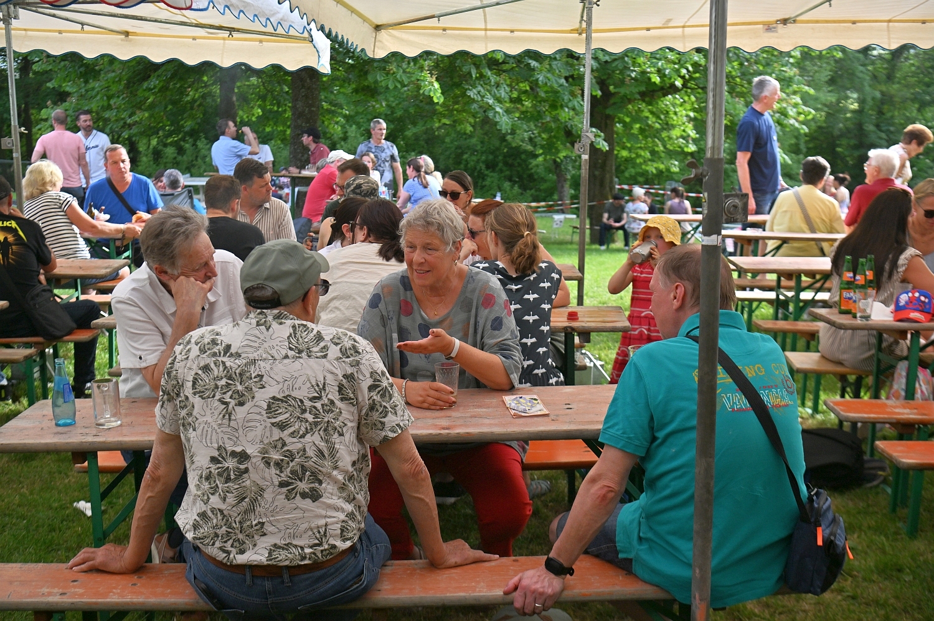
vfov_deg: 30.5
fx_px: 1141
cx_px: 467
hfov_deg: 44.5
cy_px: 310
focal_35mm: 44
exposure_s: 1/800
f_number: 6.3
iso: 400
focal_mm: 44
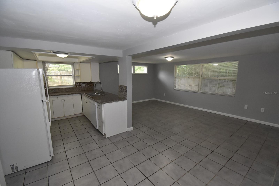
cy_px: 93
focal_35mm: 15
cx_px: 140
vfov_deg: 77.4
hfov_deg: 100.4
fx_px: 116
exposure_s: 1/80
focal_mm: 10
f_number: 8
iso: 1600
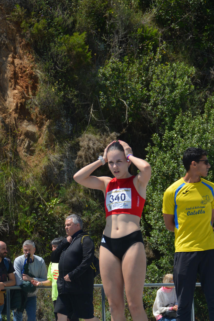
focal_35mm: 187
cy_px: 208
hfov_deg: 7.3
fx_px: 1667
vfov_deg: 11.0
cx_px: 112
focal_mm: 80
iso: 400
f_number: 7.1
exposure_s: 1/1600
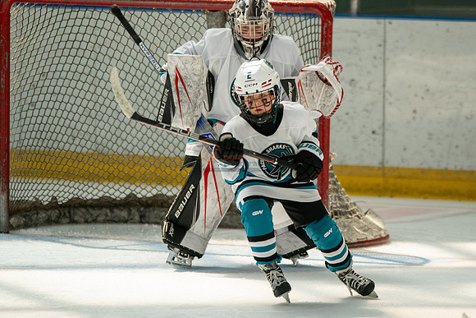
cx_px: 261
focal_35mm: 395
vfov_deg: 3.5
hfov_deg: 5.2
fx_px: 5219
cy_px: 129
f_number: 3.2
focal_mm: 274
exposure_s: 1/5000
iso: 1600
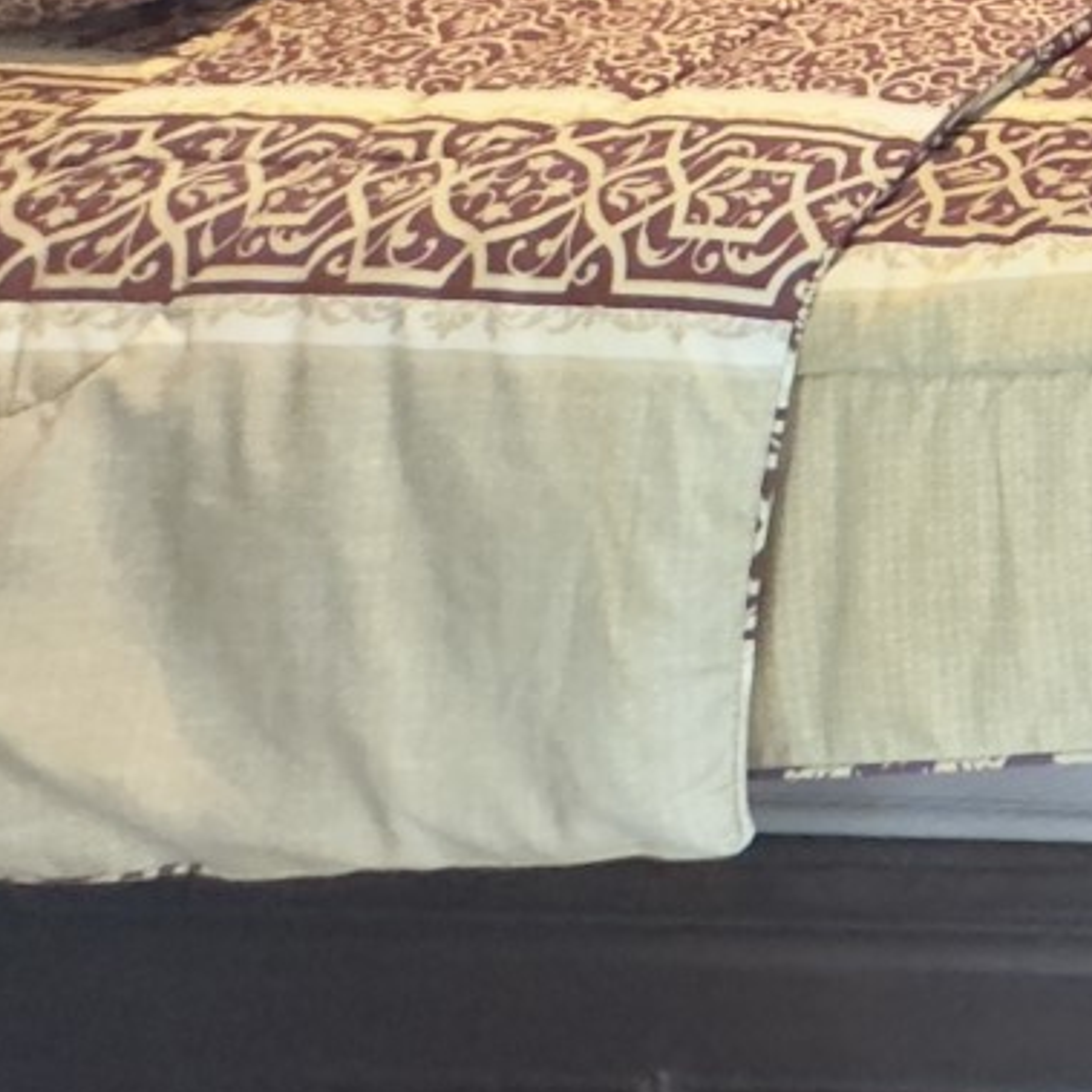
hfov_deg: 15.3
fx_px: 2391
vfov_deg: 20.3
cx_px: 2574
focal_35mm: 67
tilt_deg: -3.3
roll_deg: -0.4
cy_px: -729
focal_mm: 2.22
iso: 320
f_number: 2.2
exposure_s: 1/50
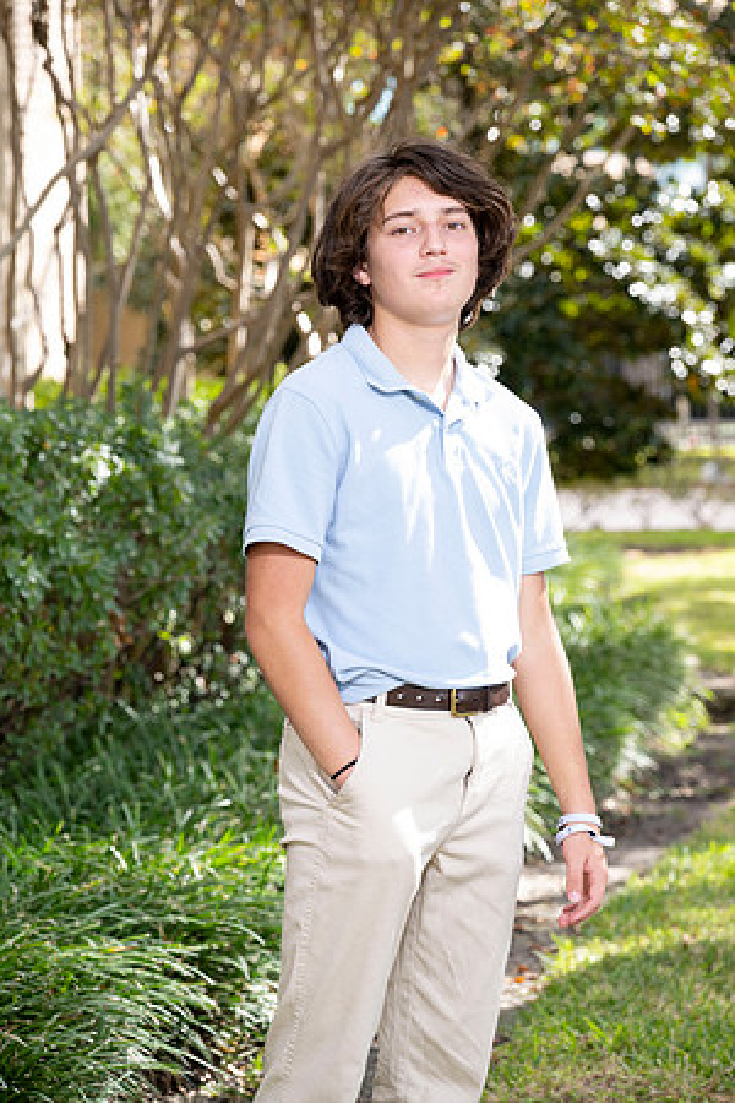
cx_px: 368
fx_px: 3675
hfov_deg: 11.4
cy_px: 552
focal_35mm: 120
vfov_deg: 17.1
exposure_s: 1/160
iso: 400
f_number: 6.3
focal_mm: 120
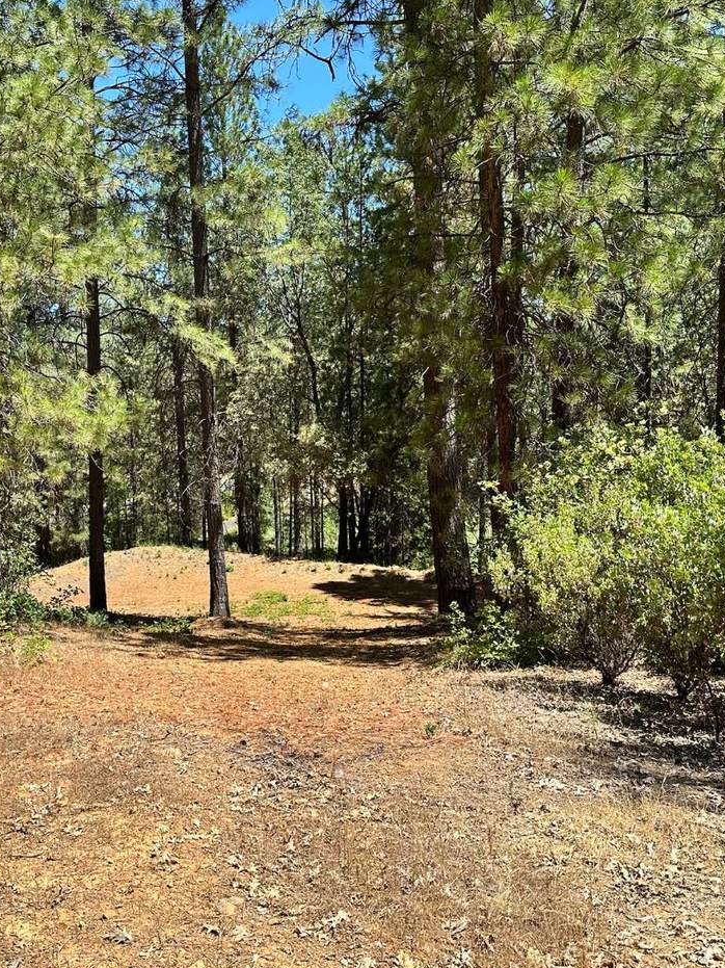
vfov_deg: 55.4
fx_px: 922
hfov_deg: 42.2
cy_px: 482
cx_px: 222
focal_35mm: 33
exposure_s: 1/2252
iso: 80
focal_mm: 6.86
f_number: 1.78
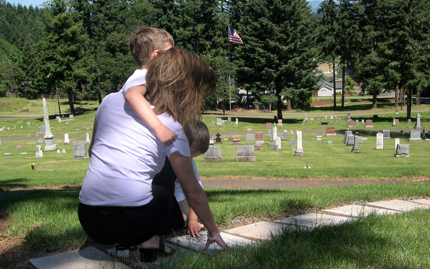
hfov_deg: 48.2
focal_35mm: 41
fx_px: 480
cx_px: 214
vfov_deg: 31.2
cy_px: 148
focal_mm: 8
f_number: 7.6
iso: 141
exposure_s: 1/228
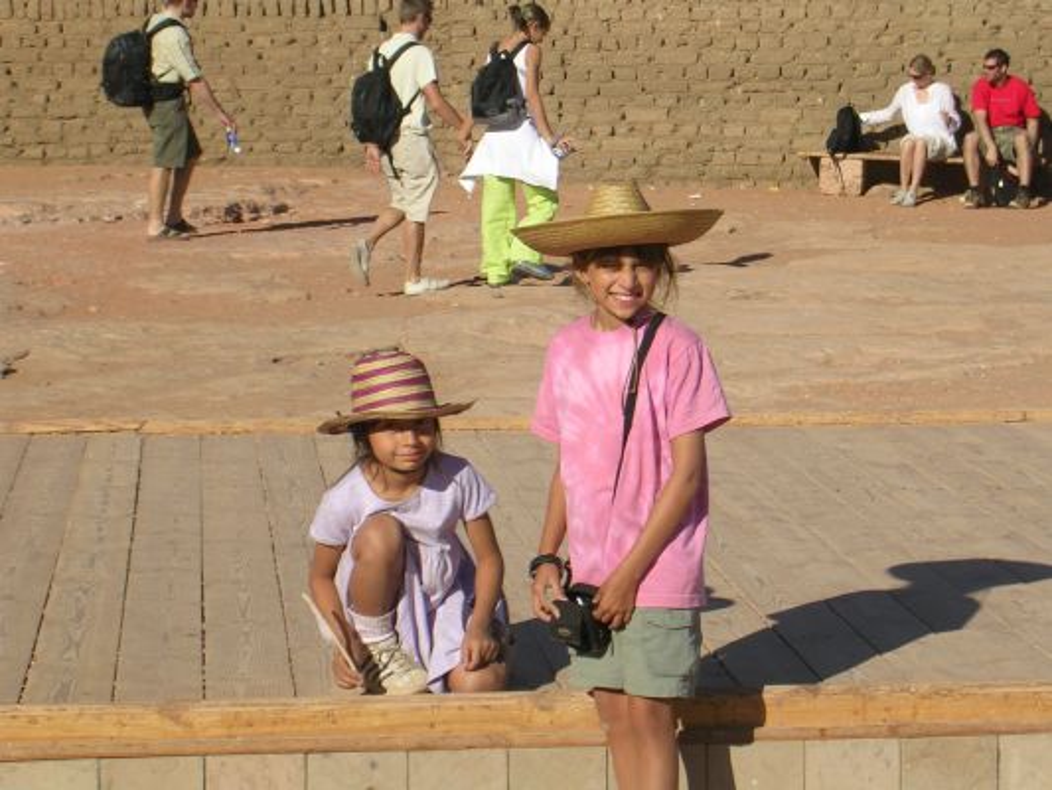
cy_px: 395
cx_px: 526
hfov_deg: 17.9
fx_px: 3344
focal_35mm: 110
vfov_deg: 13.5
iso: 50
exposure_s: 1/748
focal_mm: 16.7
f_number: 4.8
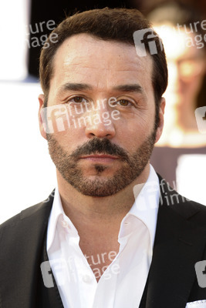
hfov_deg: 5.9
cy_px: 154
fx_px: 1994
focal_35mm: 232
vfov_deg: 8.9
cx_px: 103
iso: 320
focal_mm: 155
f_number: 4.5
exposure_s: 1/250
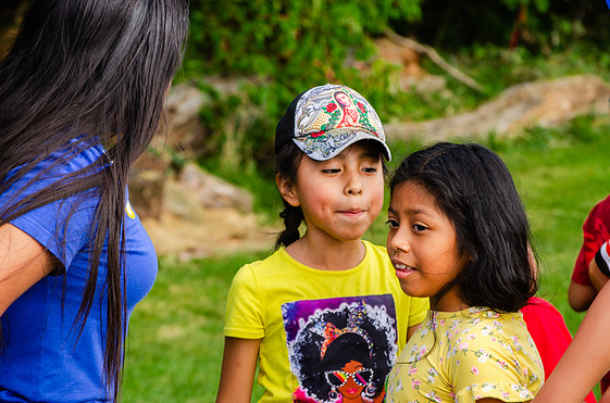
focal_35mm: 152
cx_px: 304
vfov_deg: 9.0
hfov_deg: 13.5
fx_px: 2569
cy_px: 203
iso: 200
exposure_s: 1/200
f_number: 7.1
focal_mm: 98
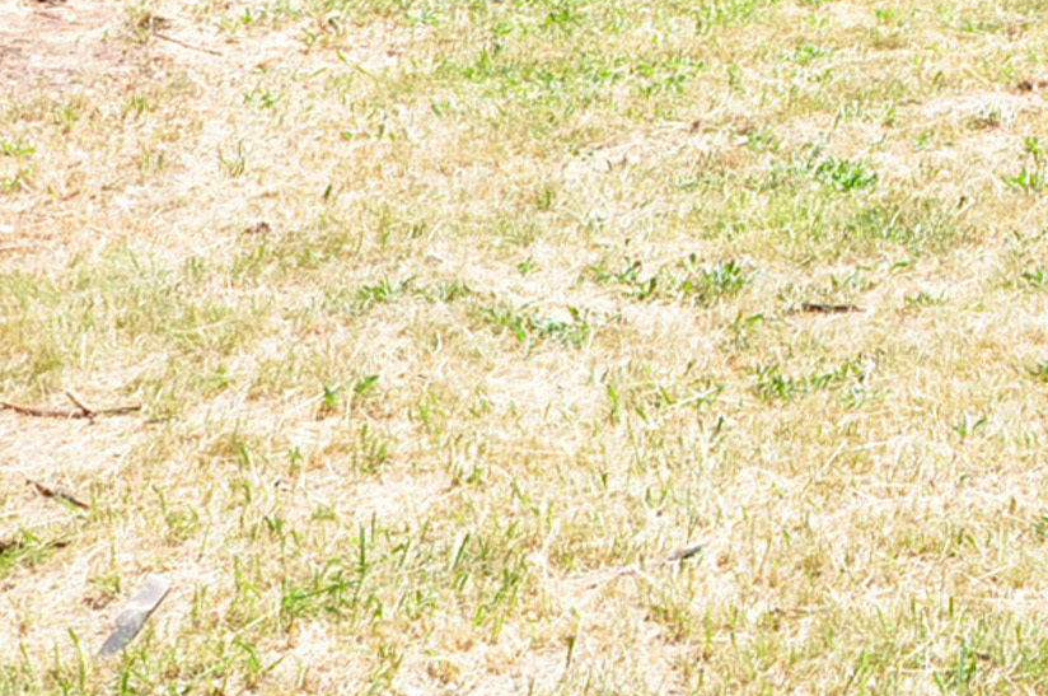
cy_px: -498
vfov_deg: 13.2
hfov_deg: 19.7
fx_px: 2762
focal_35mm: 95
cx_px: 1376
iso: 200
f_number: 8
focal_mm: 18
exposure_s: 1/160
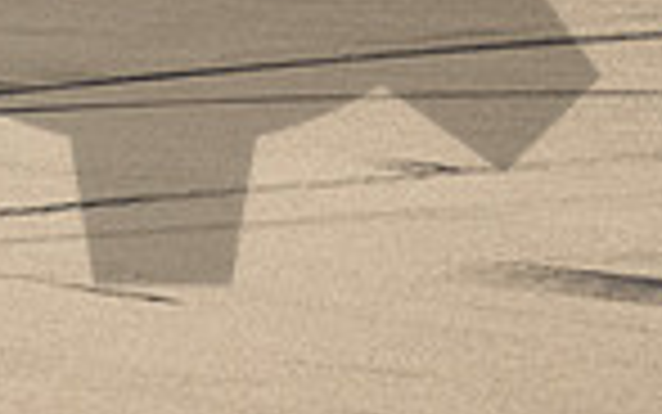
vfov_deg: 2.2
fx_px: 10883
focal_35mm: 603
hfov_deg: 3.5
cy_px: -263
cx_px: 162
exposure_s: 1/4000
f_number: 4.5
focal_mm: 100
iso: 1250
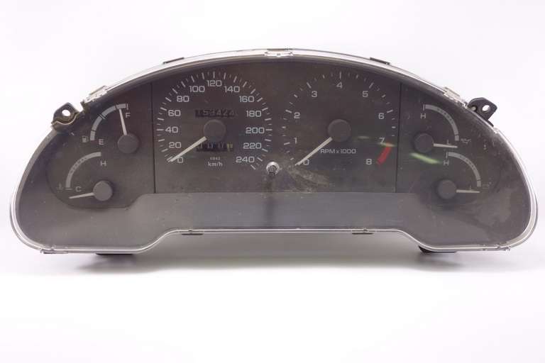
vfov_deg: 31.9
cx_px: 272
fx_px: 636
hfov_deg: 46.4
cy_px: 182
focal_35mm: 42
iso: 200
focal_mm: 15.45
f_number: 3.2
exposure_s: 1/50
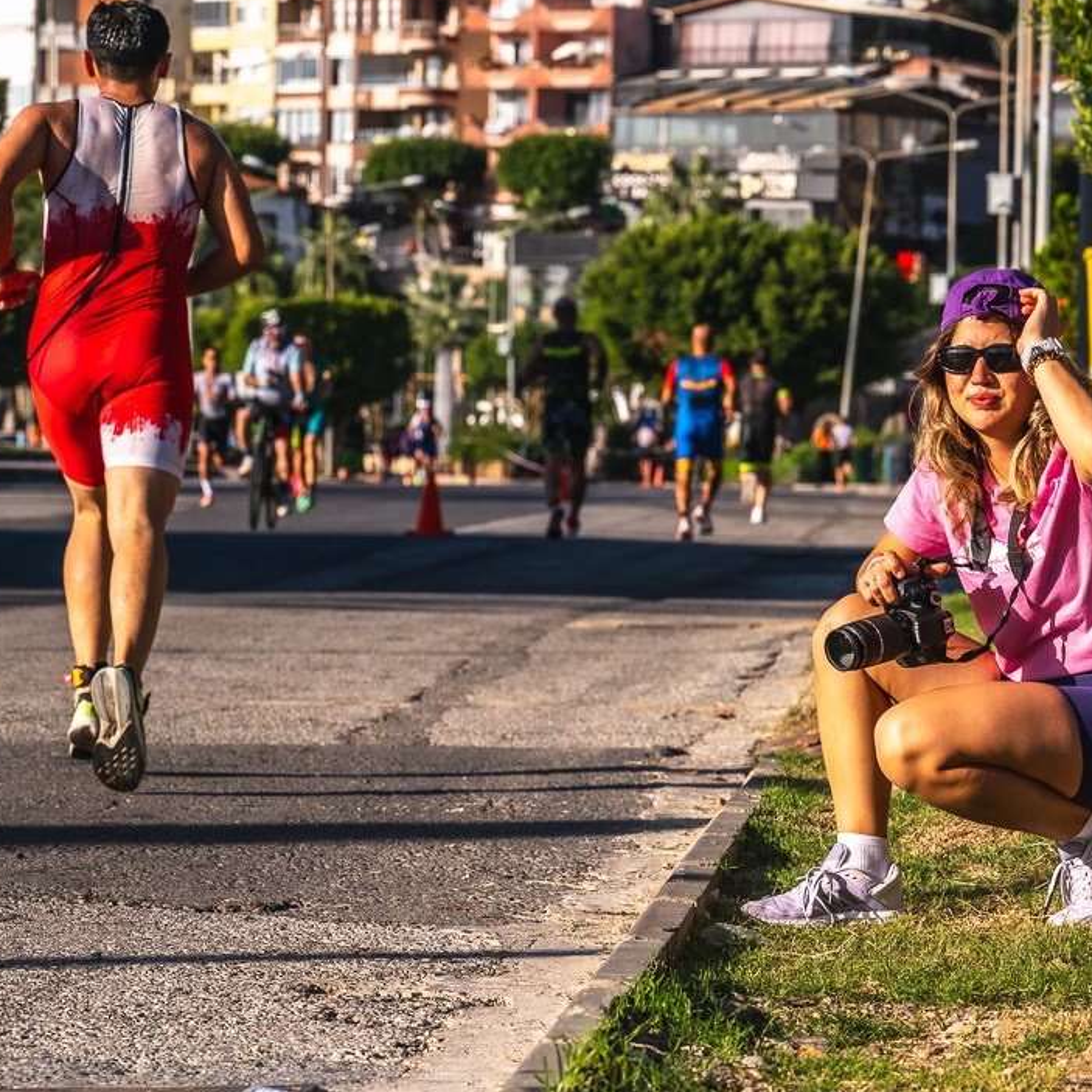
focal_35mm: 178
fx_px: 6353
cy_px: 563
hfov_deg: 9.8
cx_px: 971
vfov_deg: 9.8
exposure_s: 1/1600
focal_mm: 115
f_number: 8
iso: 320
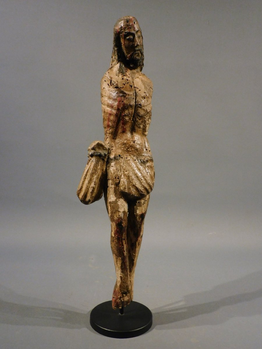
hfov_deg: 46.8
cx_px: 131
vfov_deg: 60.0
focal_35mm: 30
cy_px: 174
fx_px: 303
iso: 280
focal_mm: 5.4
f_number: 3.5
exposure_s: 1/30
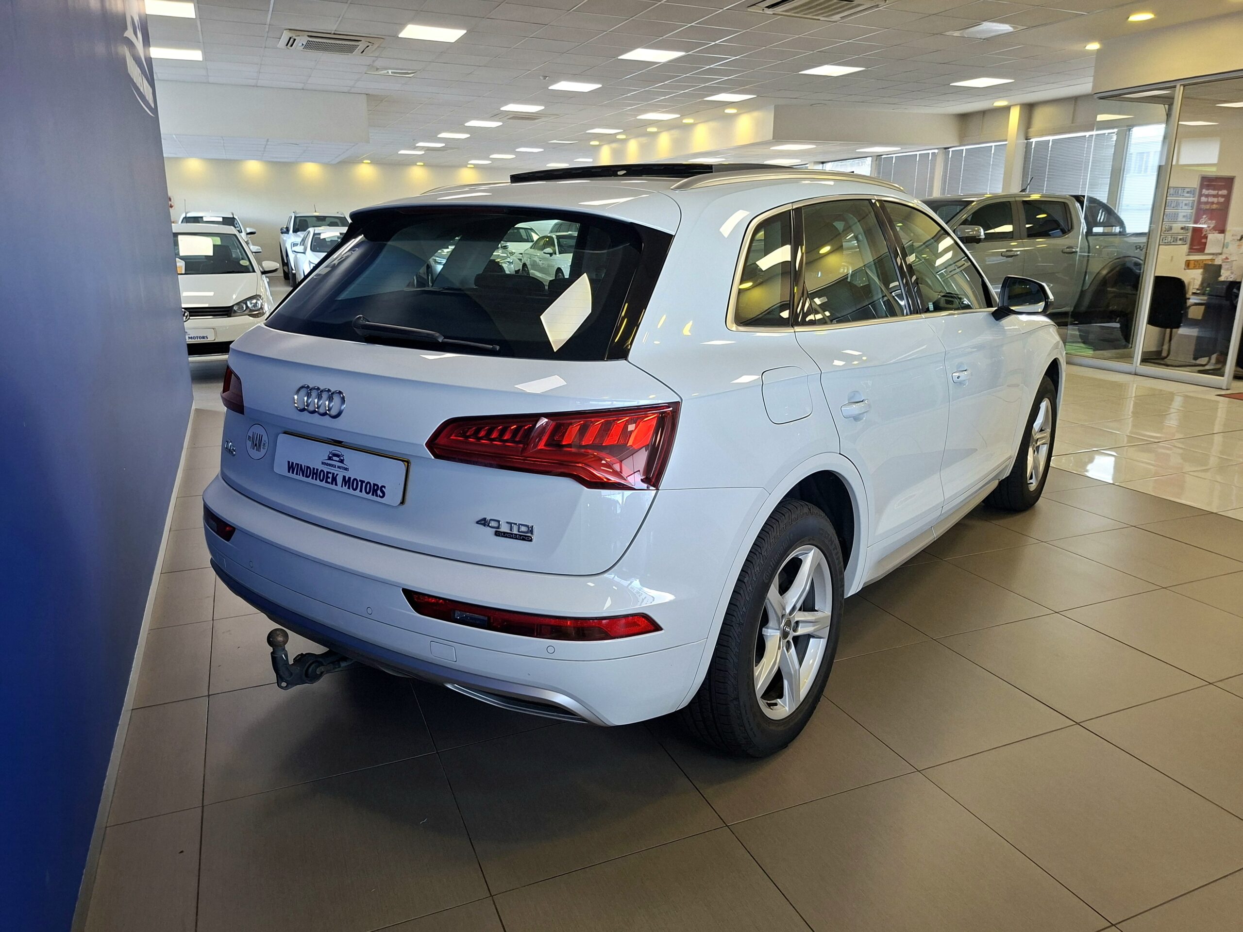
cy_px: 466
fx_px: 826
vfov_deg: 58.9
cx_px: 622
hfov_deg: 73.9
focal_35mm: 23
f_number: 1.8
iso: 160
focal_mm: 5.54
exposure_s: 1/100
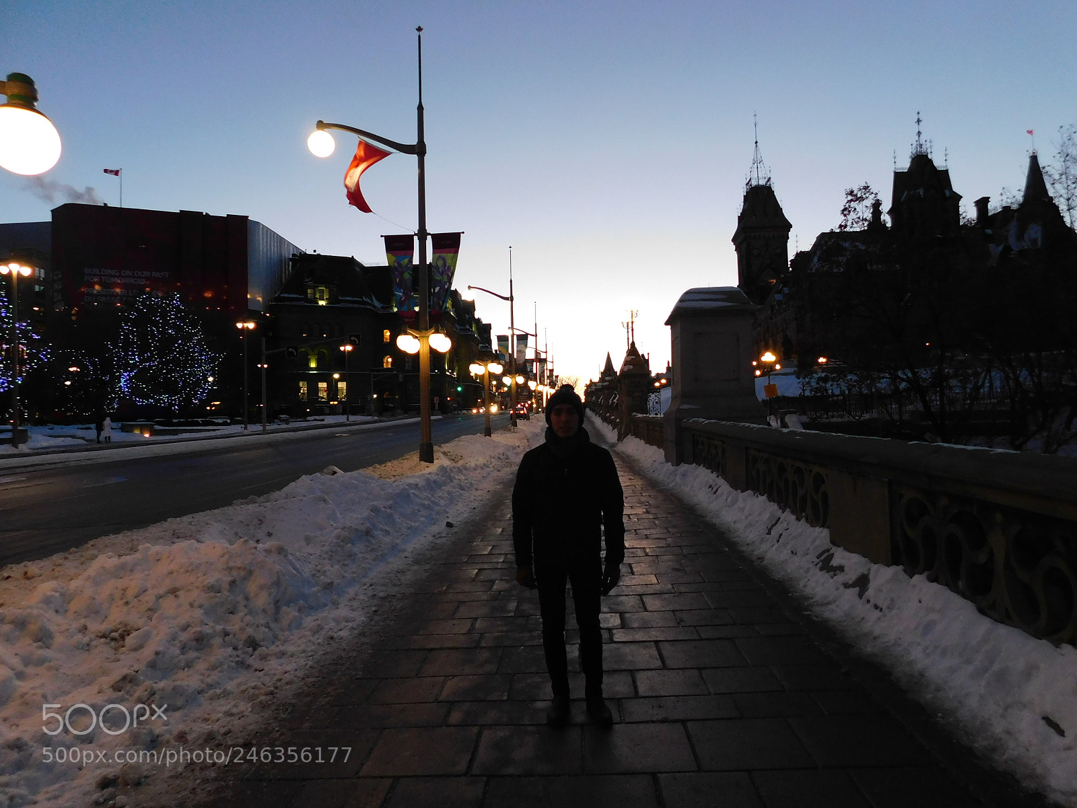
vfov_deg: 58.9
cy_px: 404
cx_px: 538
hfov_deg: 73.9
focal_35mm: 23
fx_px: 716
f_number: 3
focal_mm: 4
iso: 280
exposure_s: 1/30
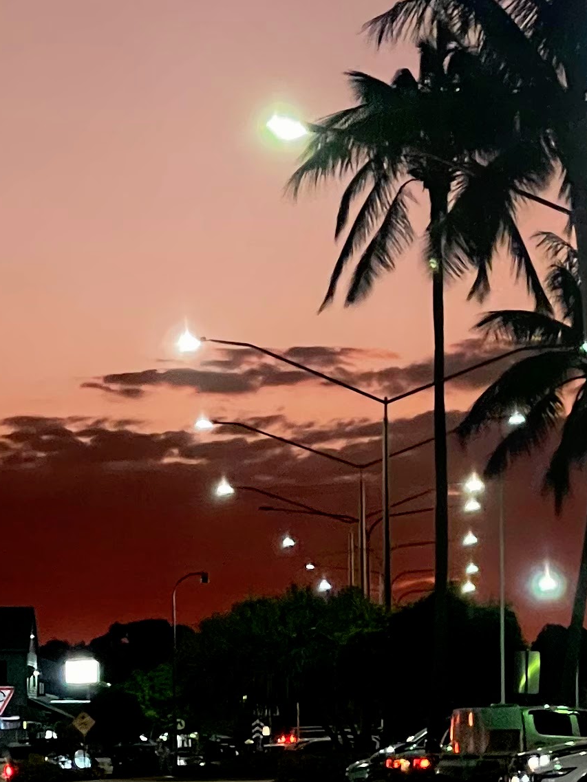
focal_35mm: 227
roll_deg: +0.7
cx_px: 756
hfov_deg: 6.5
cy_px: 638
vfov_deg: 8.7
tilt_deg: +2.4
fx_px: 5132
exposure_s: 1/33
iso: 1000
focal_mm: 7.5
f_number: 2.2
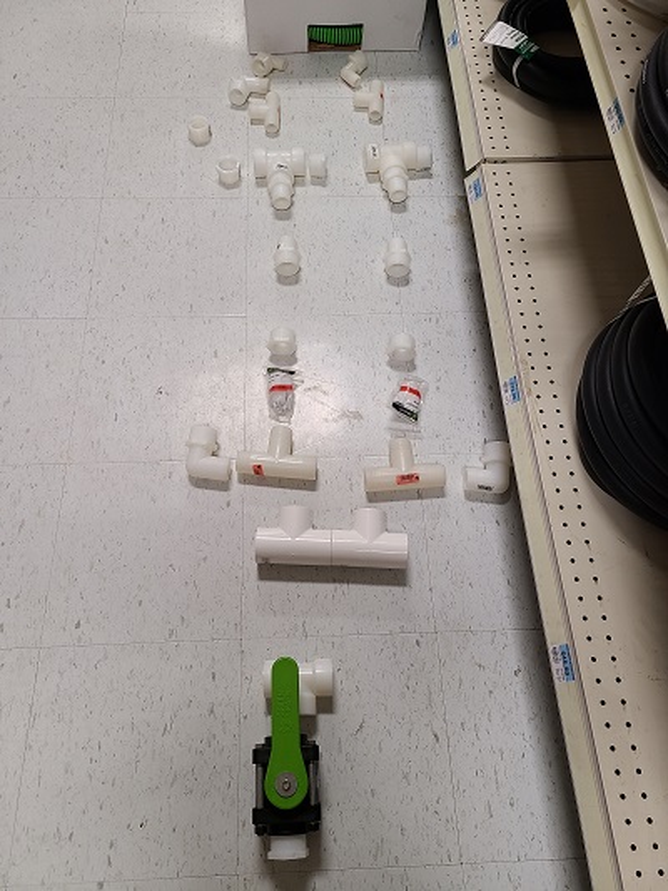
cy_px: 446
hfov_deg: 53.1
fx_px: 669
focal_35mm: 26
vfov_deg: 67.3
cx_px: 334
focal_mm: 5.4
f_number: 1.8
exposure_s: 1/60
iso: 125
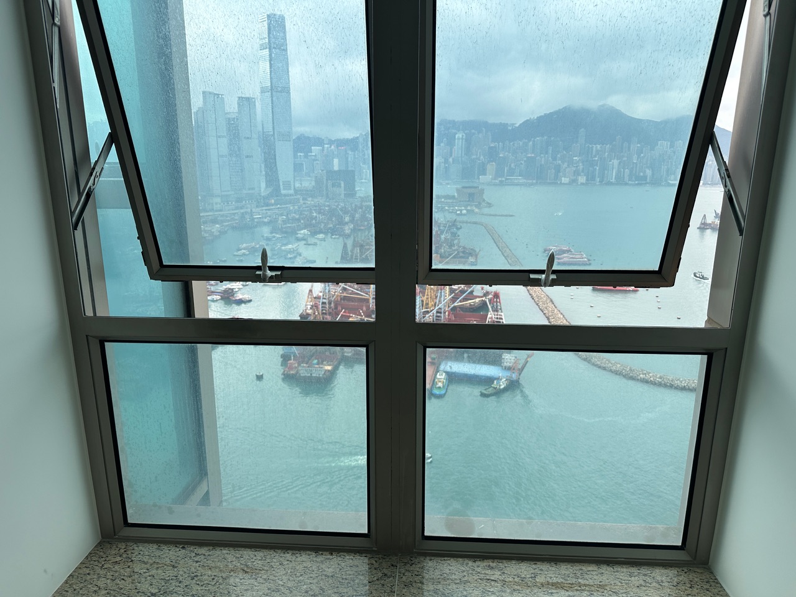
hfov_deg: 71.6
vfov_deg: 56.8
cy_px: 298
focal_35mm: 24
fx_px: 552
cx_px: 398
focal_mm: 6.86
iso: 80
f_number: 1.78
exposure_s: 1/1183
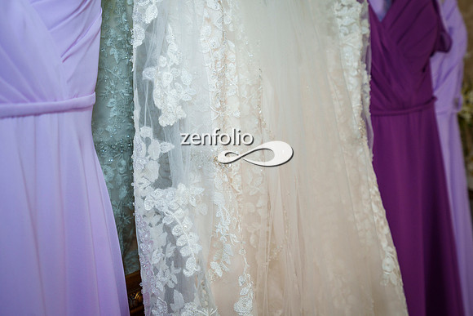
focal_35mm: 41
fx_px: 537
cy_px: 145
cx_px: 201
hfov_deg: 47.4
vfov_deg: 32.7
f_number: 4
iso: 800
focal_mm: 35
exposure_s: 1/100
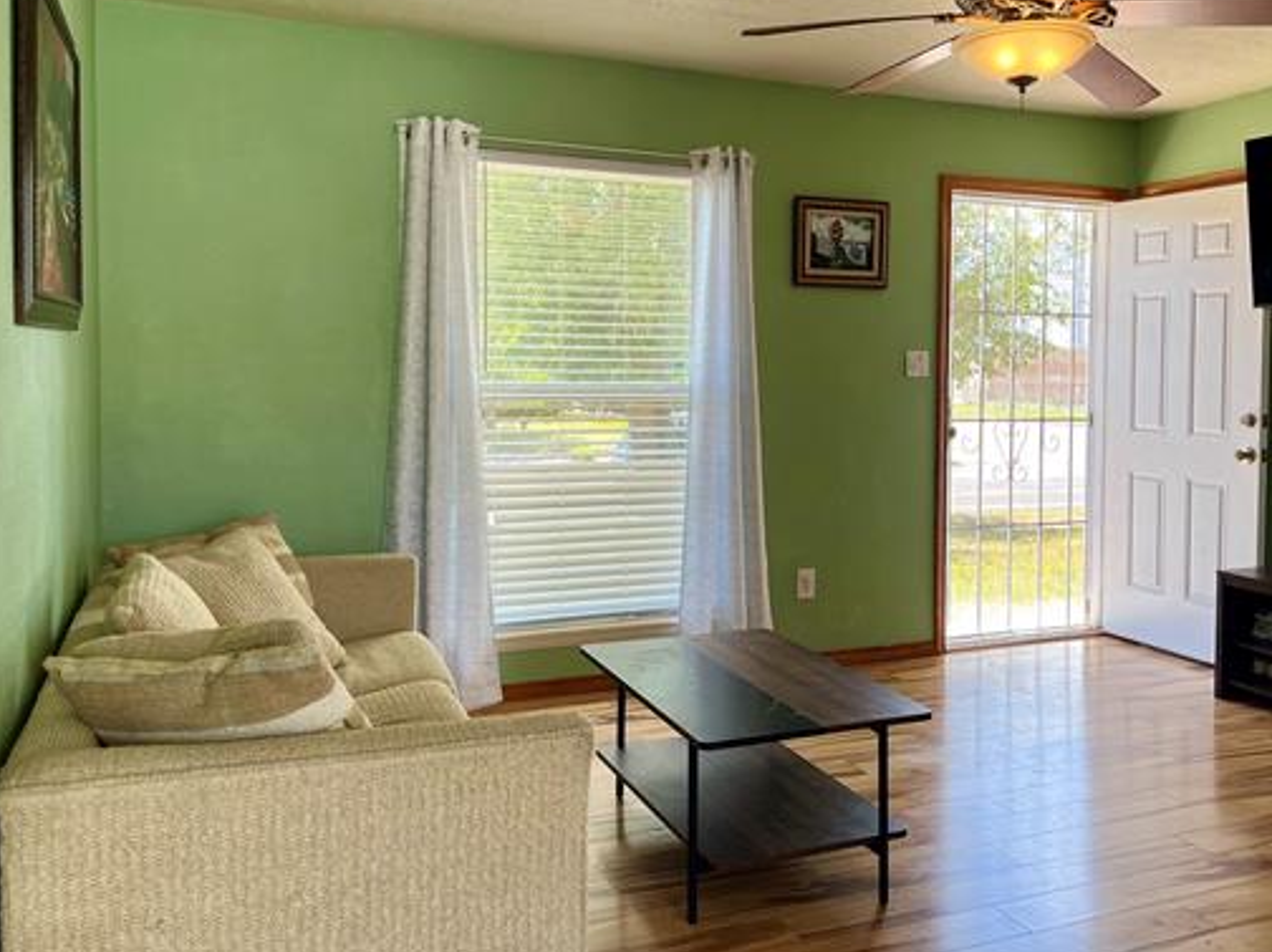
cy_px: 403
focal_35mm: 33
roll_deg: +0.2
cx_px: 790
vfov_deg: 42.8
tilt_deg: -1.9
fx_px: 1211
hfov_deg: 54.8
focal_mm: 5.1
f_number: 1.6
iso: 32
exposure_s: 1/137
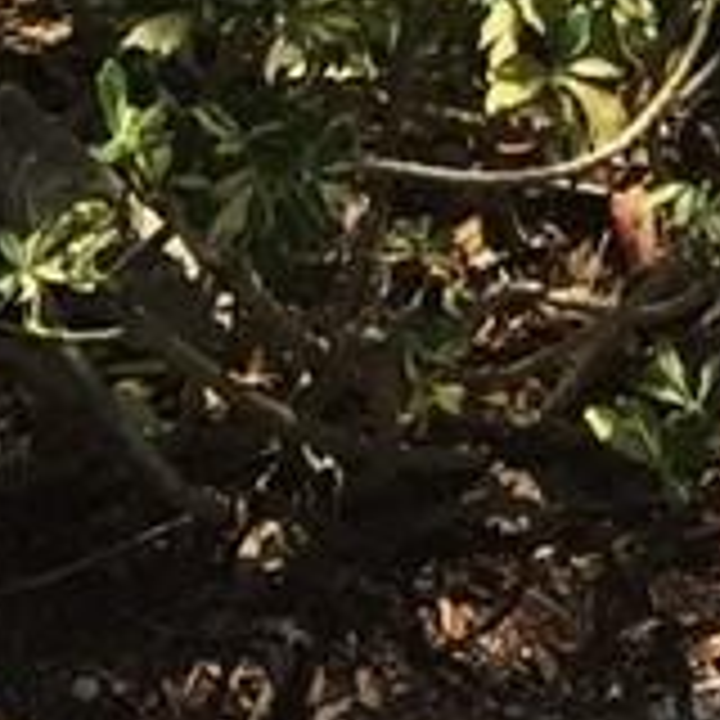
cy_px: -1530
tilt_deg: +5.1
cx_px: 2736
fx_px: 6048
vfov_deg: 6.2
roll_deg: -1.1
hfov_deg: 5.9
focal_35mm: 257
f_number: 2.2
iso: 32
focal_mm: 4.15
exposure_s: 1/1319
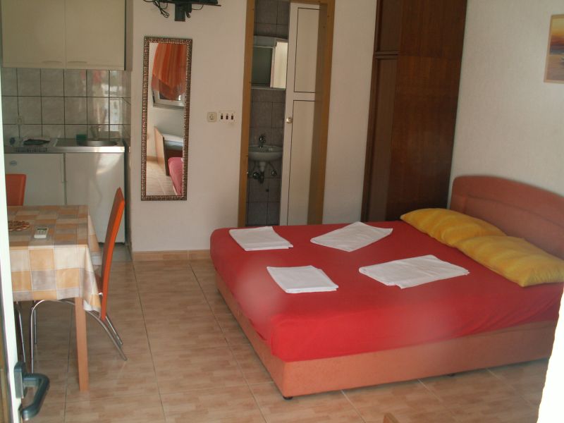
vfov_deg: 40.7
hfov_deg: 52.6
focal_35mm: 35
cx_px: 282
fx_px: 570
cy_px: 212
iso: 64
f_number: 2.8
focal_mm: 5.86
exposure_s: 1/40
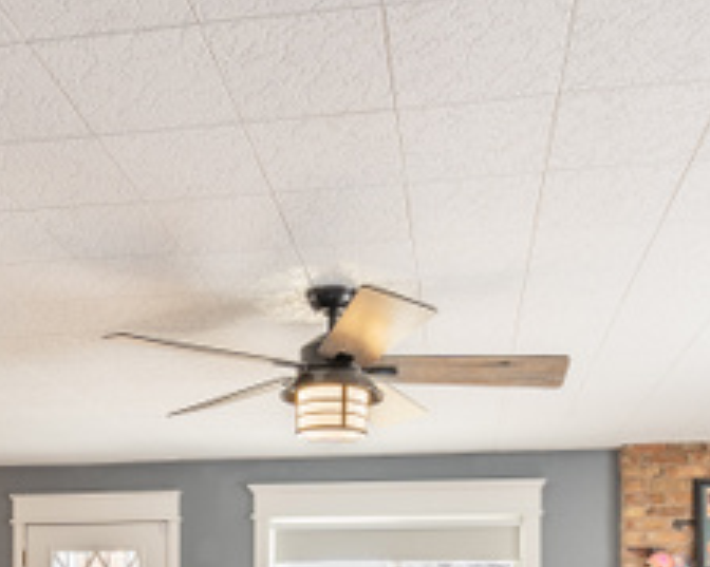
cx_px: 311
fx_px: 903
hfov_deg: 42.8
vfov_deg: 30.1
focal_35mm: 43
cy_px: 670
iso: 200
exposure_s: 1/5
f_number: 14
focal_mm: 16
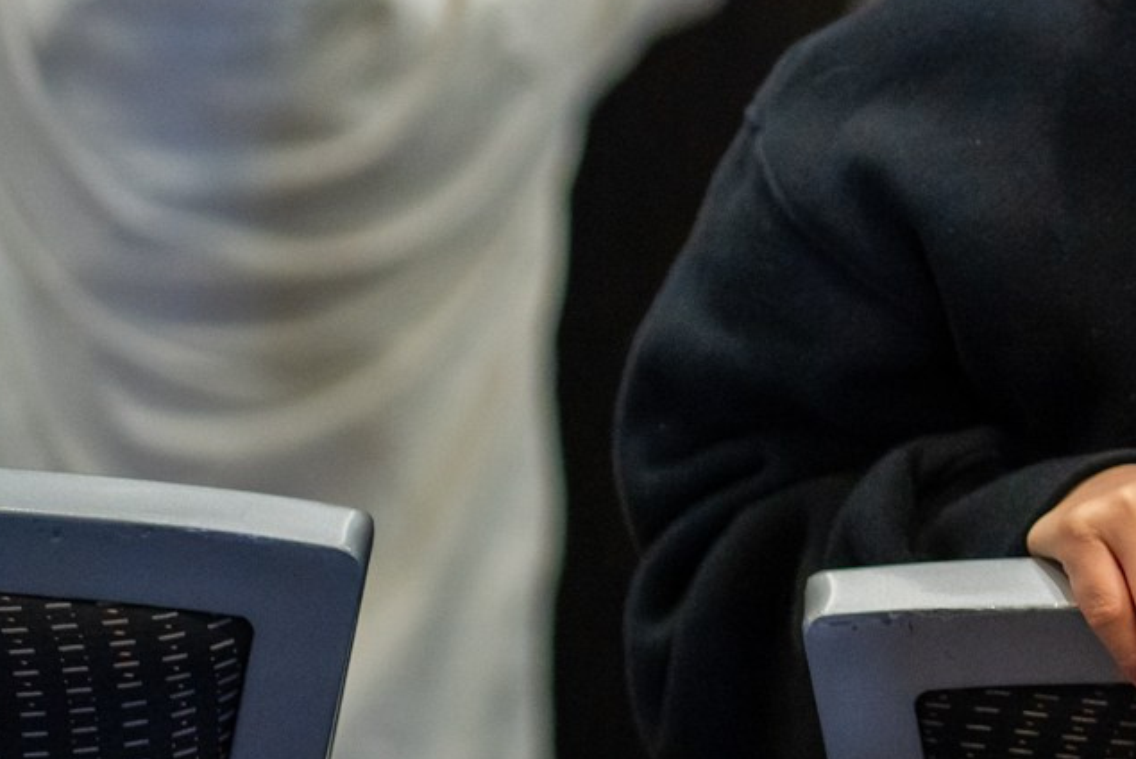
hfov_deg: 7.4
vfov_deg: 5.0
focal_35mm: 274
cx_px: 1610
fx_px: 8650
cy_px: -175
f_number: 1.8
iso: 1000
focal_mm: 85
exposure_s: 1/500
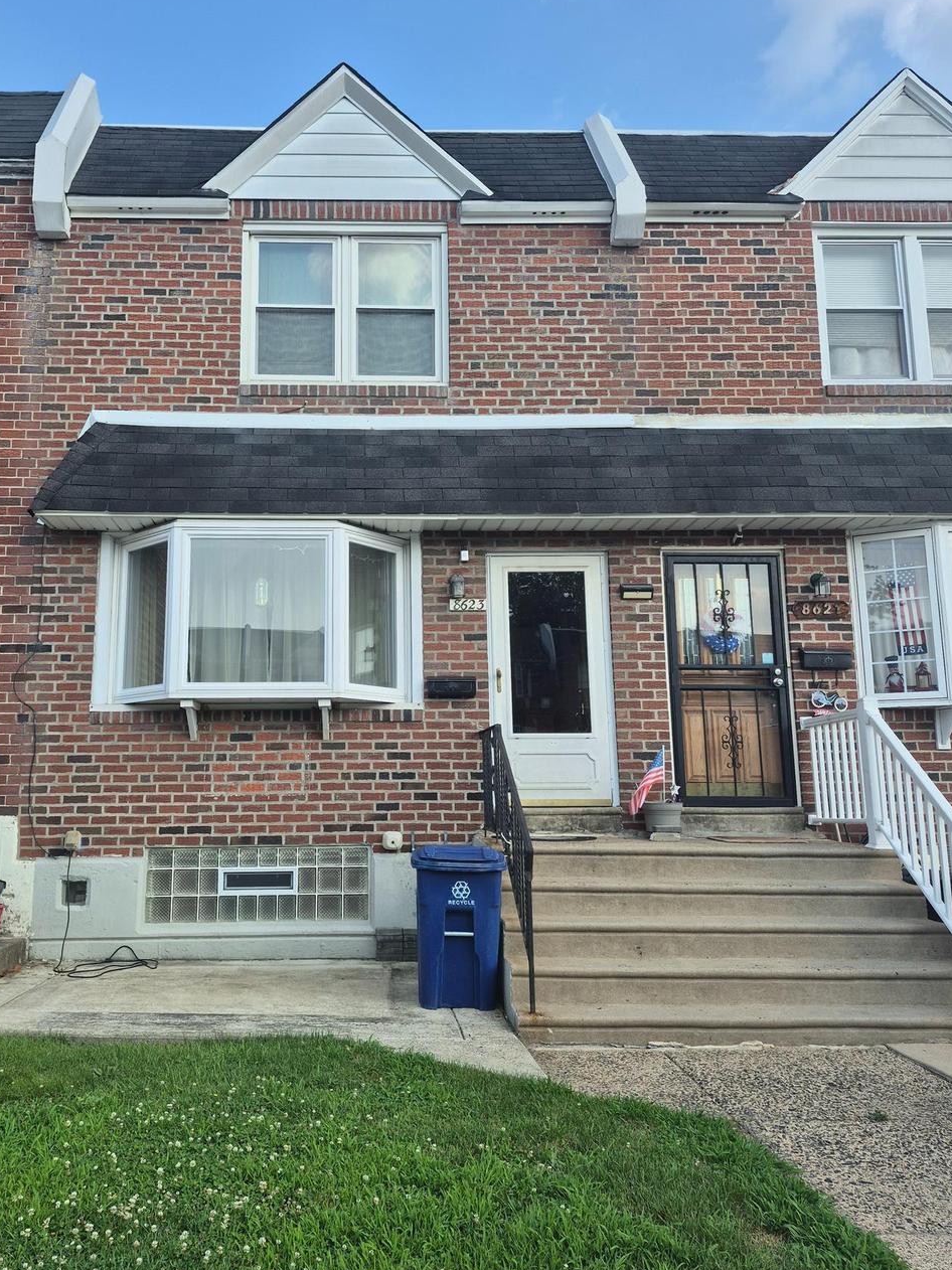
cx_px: 375
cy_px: 614
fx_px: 1027
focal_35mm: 28
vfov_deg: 63.4
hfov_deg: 49.4
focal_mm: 5.4
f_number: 1.8
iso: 25
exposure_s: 1/890
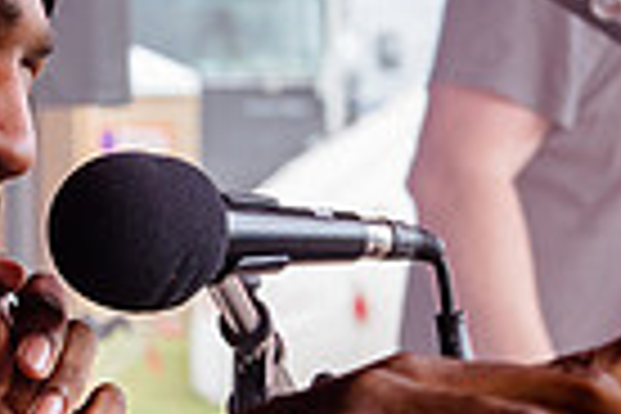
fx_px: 6054
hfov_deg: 5.9
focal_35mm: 351
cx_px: 216
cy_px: 207
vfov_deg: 3.9
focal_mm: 80
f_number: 9
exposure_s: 1/60
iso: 320
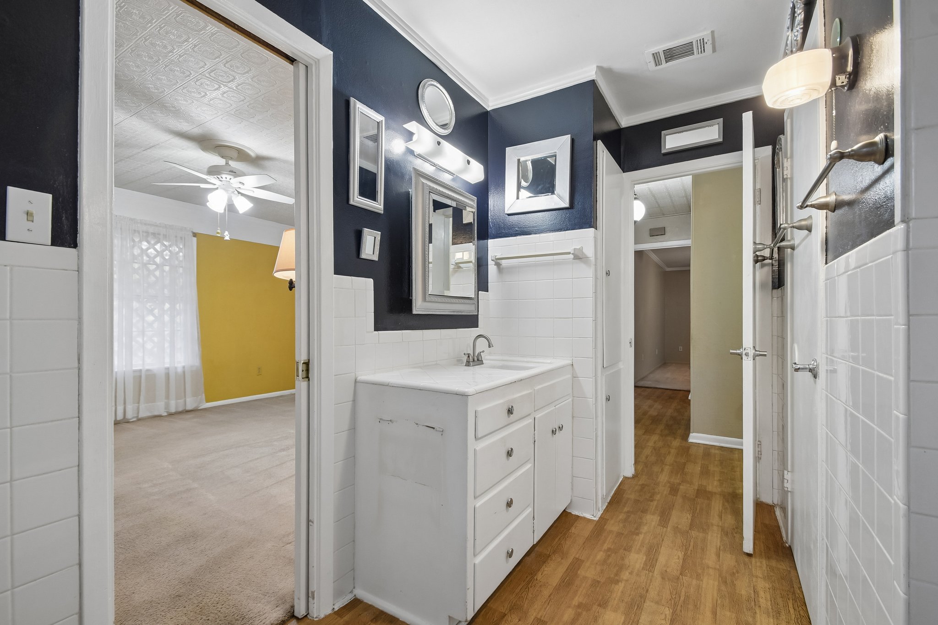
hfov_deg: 100.4
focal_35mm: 15
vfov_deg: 77.3
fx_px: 391
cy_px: 312
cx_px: 469
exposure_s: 1/6
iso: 400
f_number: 8
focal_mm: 10
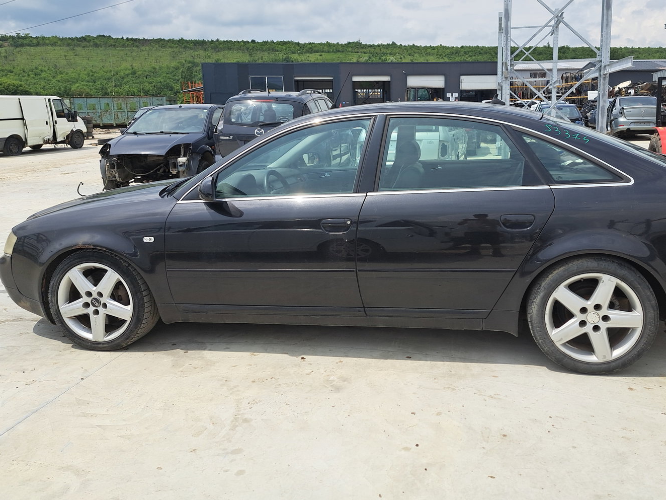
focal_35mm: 29
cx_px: 393
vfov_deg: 48.1
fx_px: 558
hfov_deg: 61.2
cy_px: 213
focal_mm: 5.23
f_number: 1.8
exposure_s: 1/1361
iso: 50
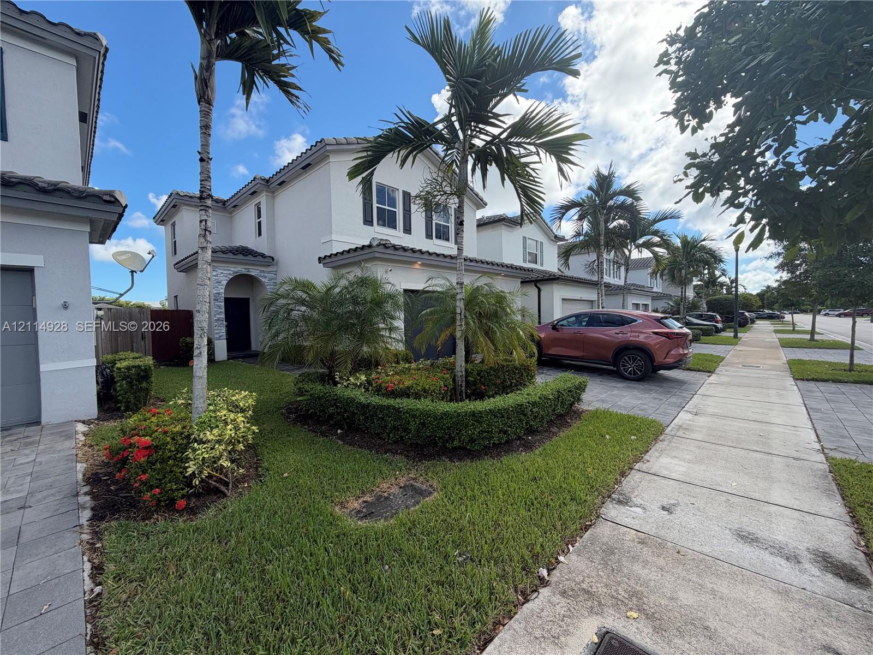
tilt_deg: -1.0
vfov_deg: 85.7
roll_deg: +1.0
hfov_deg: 102.1
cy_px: 328
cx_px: 436
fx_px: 353
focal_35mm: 14
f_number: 2.2
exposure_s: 1/770
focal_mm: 2.22
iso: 40
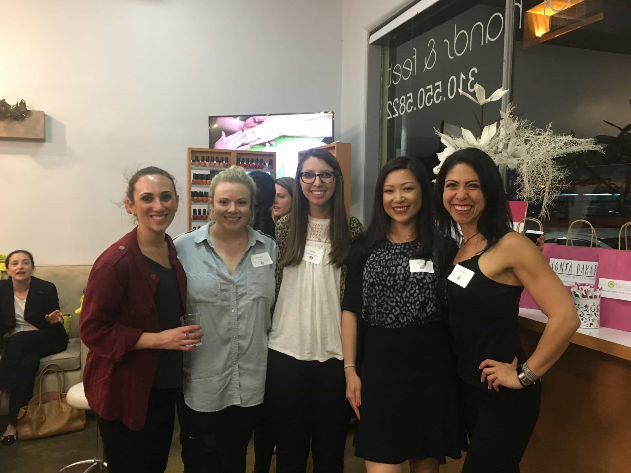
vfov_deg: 48.2
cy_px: 236
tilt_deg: -2.9
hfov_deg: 61.7
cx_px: 316
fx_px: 529
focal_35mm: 29
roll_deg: -1.5
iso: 200
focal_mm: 4.15
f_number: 2.2
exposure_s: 1/24
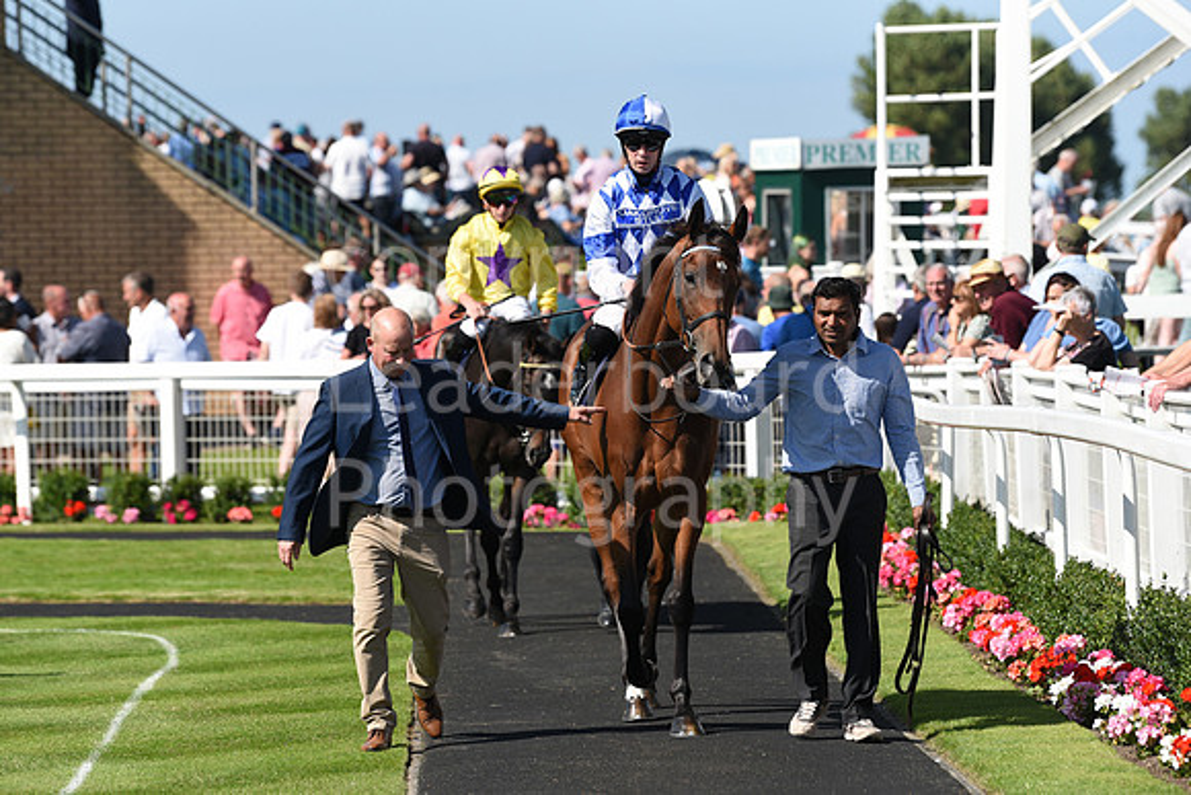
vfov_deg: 6.9
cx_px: 596
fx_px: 6618
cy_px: 398
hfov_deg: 10.3
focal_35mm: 200
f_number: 5
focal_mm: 200
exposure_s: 1/3200
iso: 400
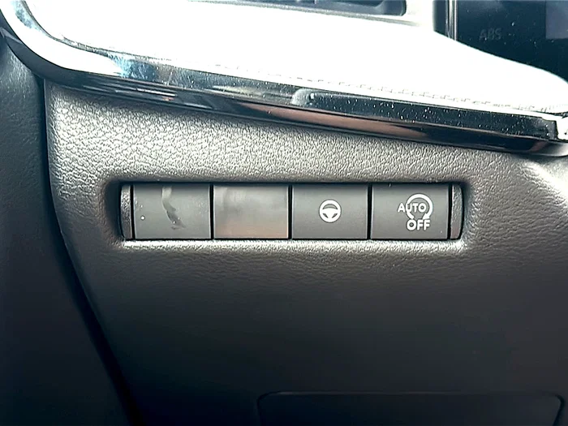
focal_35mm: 43
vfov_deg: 33.6
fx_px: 706
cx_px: 284
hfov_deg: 43.9
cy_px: 213
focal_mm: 6.86
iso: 160
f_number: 1.78
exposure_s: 1/40
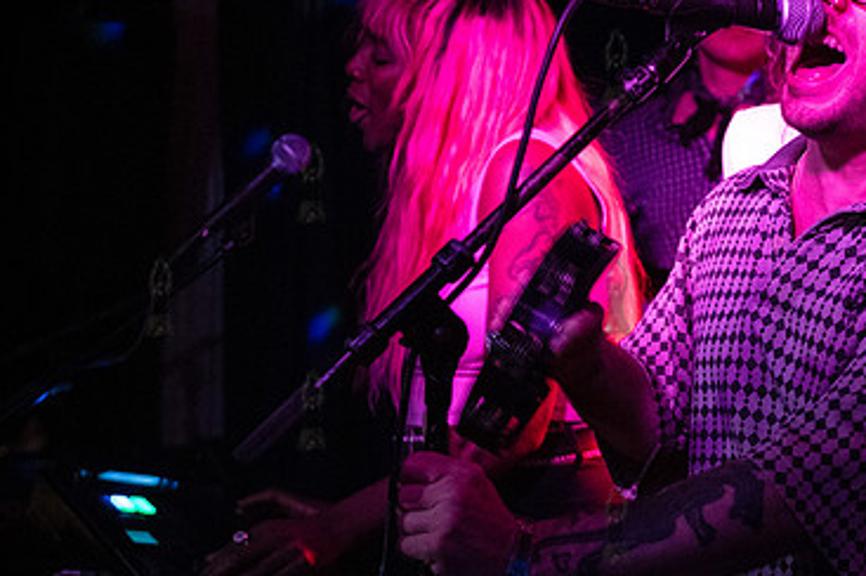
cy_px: 295
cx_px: 614
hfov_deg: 25.5
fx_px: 1899
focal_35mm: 79
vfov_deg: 17.2
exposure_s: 1/320
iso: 12800
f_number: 3.5
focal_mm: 50
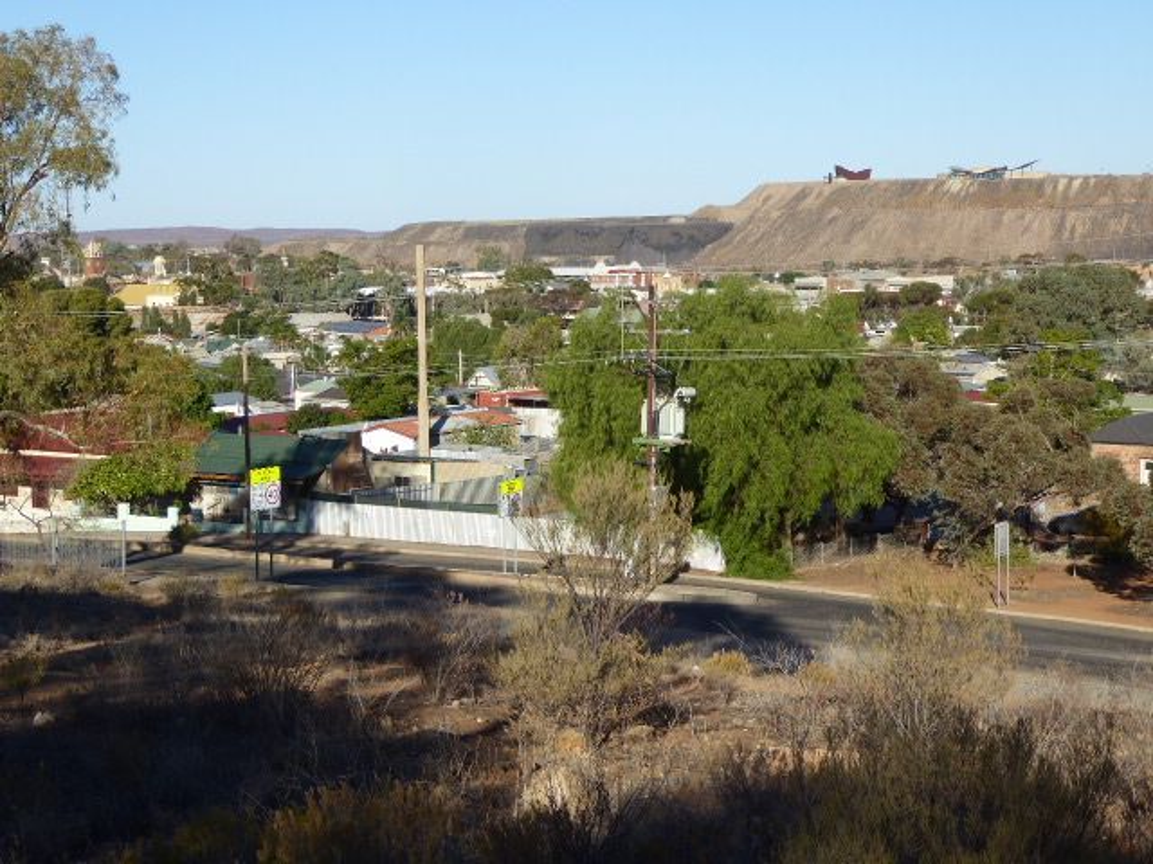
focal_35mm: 69
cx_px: 576
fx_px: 2298
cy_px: 432
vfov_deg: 21.3
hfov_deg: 28.2
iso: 80
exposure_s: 1/500
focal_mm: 11.7
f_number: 4.4
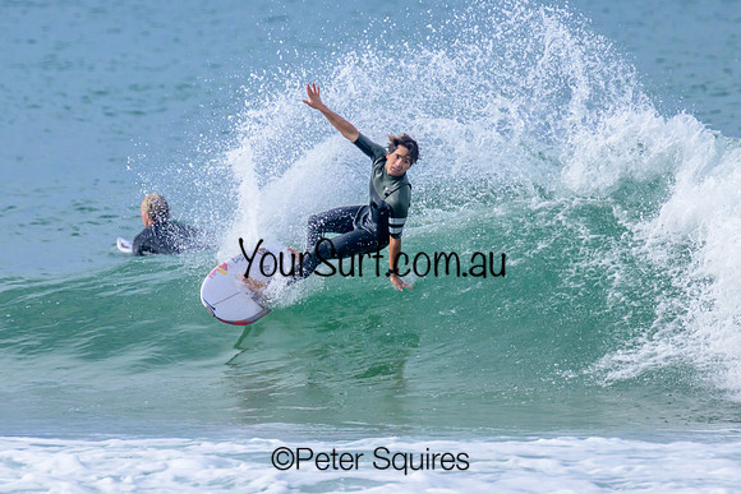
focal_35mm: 1098
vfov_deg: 1.3
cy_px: 206
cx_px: 308
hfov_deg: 1.9
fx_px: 22599
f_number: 11
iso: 1000
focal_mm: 800
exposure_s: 1/2000
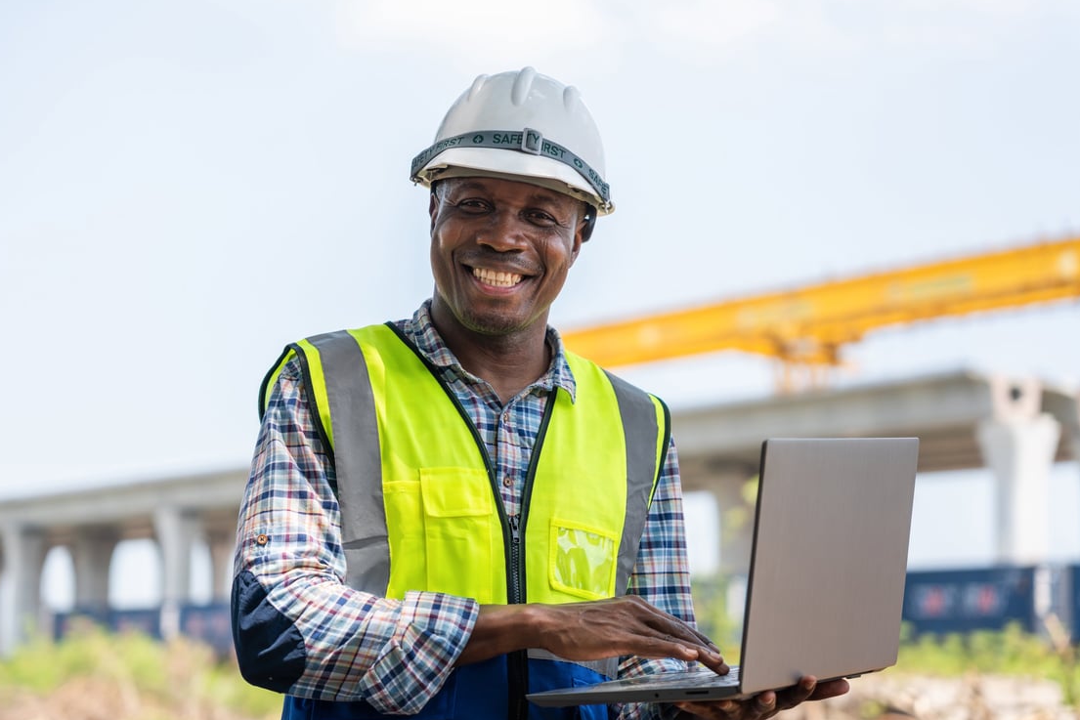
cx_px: 500
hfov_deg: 26.6
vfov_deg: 18.0
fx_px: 2280
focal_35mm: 76
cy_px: 370
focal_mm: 70
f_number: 2.8
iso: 125
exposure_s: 1/1000
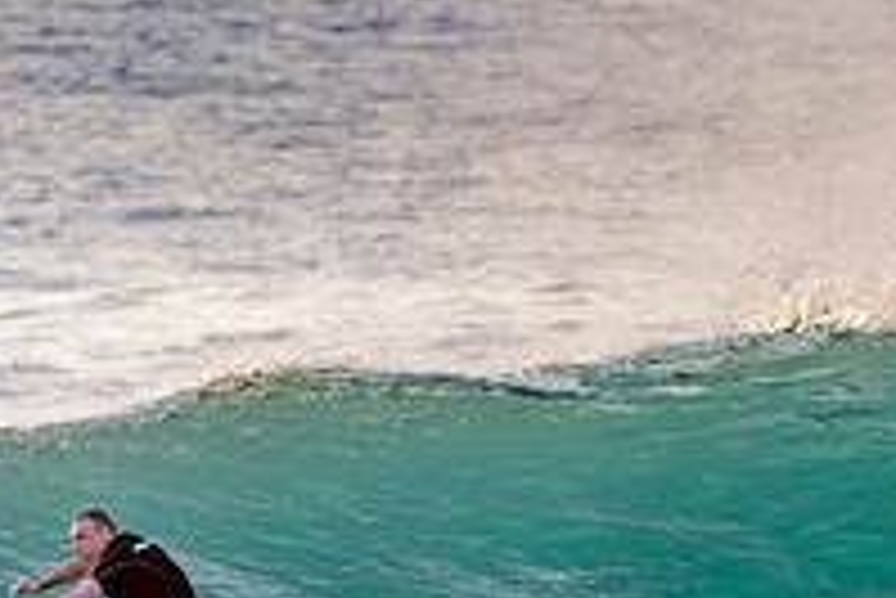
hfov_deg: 1.2
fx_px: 44507
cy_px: 668
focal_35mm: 1787
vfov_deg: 0.8
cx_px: 106
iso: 280
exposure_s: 1/320
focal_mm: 500
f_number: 5.6
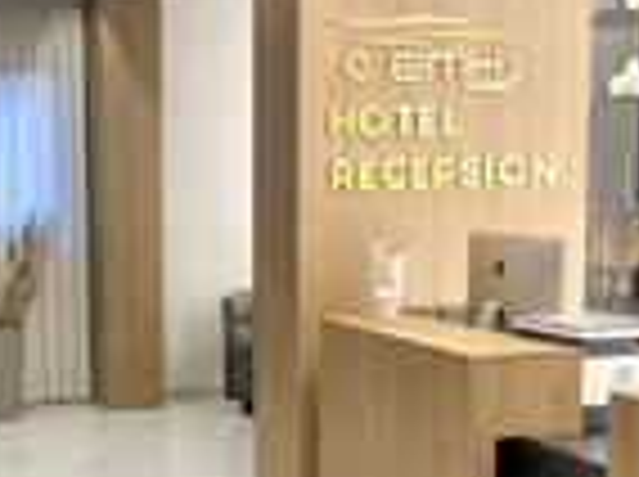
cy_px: 356
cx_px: 7
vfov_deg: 22.3
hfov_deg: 28.1
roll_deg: +2.6
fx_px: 1198
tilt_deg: -8.1
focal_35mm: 65
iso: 100
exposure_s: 1/50
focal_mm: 4.25
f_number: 1.8
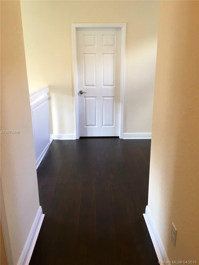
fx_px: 222
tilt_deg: -14.6
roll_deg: +1.5
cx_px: 100
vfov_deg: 61.7
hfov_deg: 48.2
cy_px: 132
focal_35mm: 29
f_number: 2.2
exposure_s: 1/30
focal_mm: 4.15
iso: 64
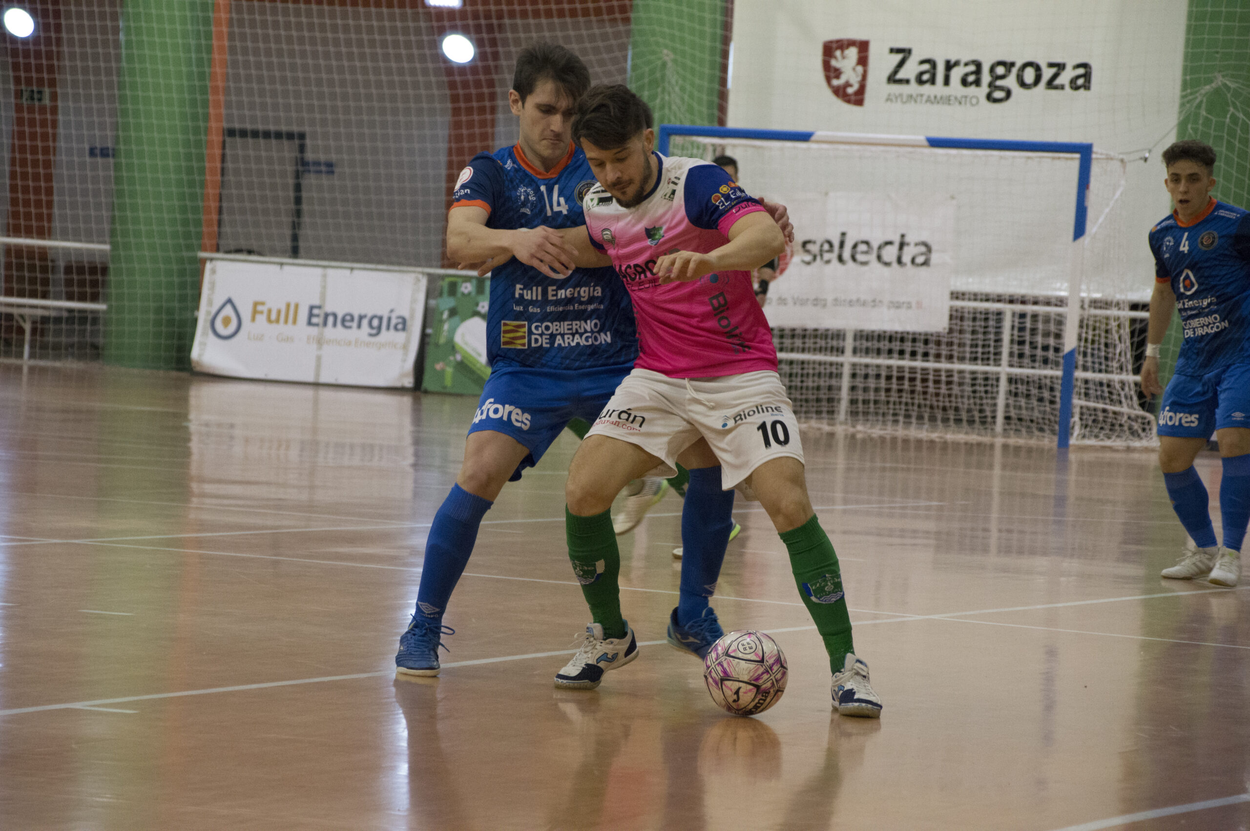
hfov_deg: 13.7
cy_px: 416
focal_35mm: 150
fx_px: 5204
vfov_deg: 9.1
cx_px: 625
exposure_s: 1/400
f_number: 5.6
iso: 3200
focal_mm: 100
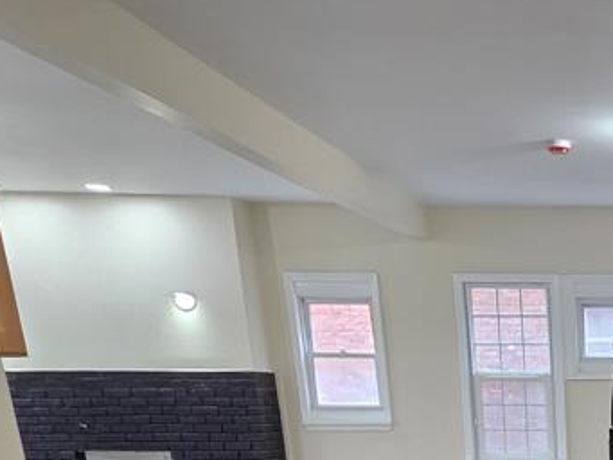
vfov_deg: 30.3
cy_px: 577
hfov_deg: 39.0
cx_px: 681
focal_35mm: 39
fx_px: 691
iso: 200
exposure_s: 1/60
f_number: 2.2
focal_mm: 2.2
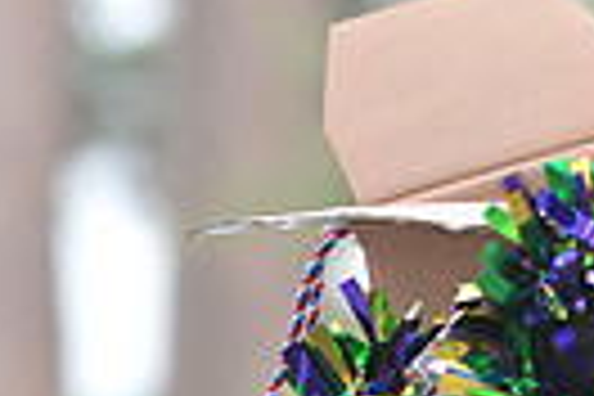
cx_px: 837
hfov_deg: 2.5
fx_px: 13364
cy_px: -374
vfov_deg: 1.7
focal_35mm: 810
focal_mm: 185
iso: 250
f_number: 6.3
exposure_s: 1/80
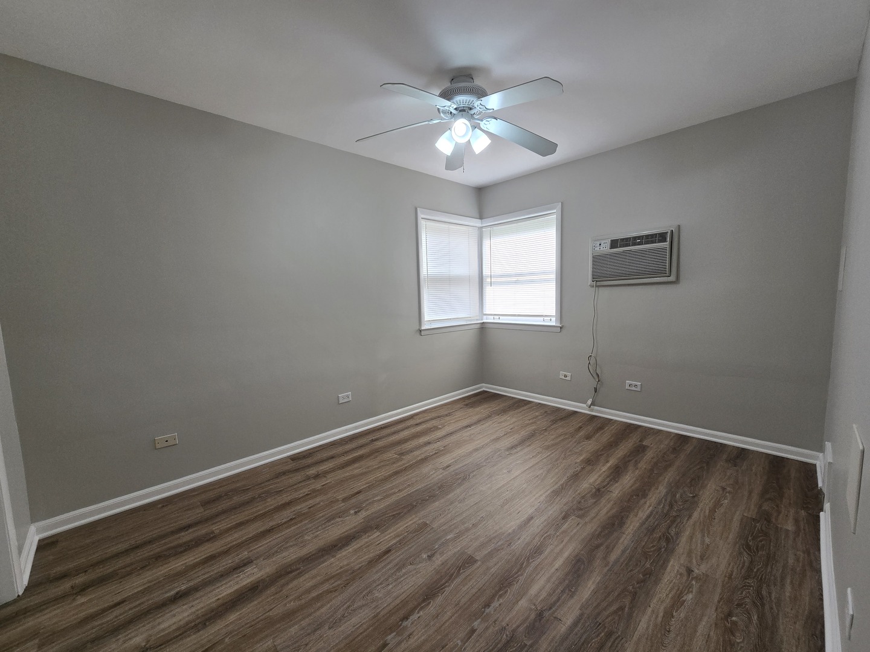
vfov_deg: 89.9
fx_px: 327
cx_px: 435
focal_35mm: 13
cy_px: 326
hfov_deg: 106.2
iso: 80
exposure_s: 1/120
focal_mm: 2.2
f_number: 2.2
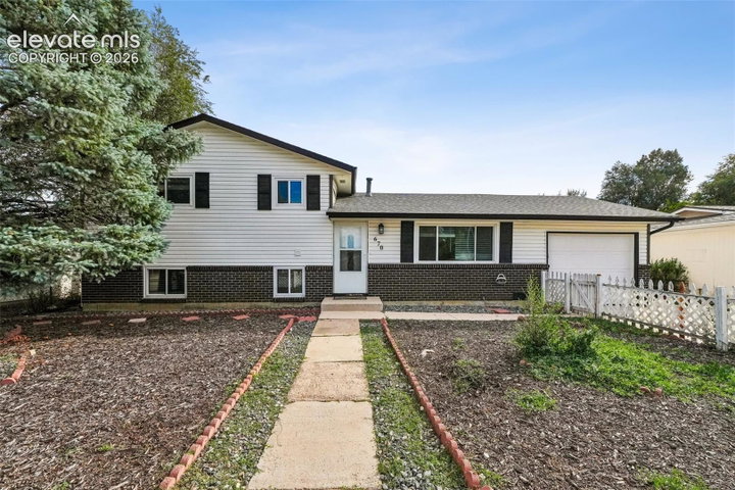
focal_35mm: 15
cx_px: 368
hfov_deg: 100.4
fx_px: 306
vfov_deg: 77.3
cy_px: 245
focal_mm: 10
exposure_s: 1/2500
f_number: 8
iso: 800
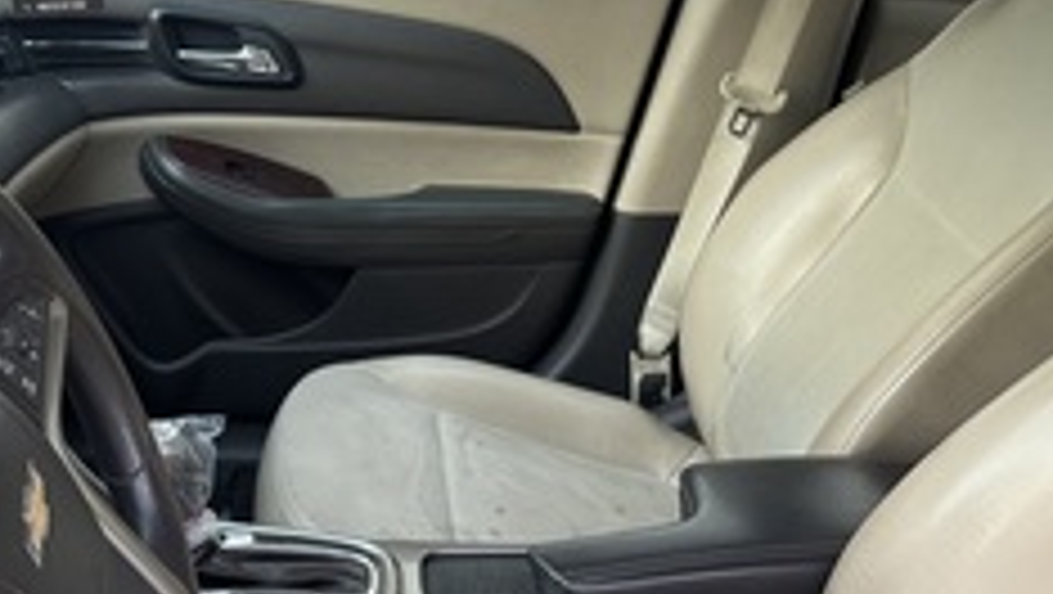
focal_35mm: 51
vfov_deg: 23.4
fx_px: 1425
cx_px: 425
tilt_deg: -24.9
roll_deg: -2.6
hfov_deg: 40.4
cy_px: 394
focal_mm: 6.86
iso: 64
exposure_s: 1/123
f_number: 1.78
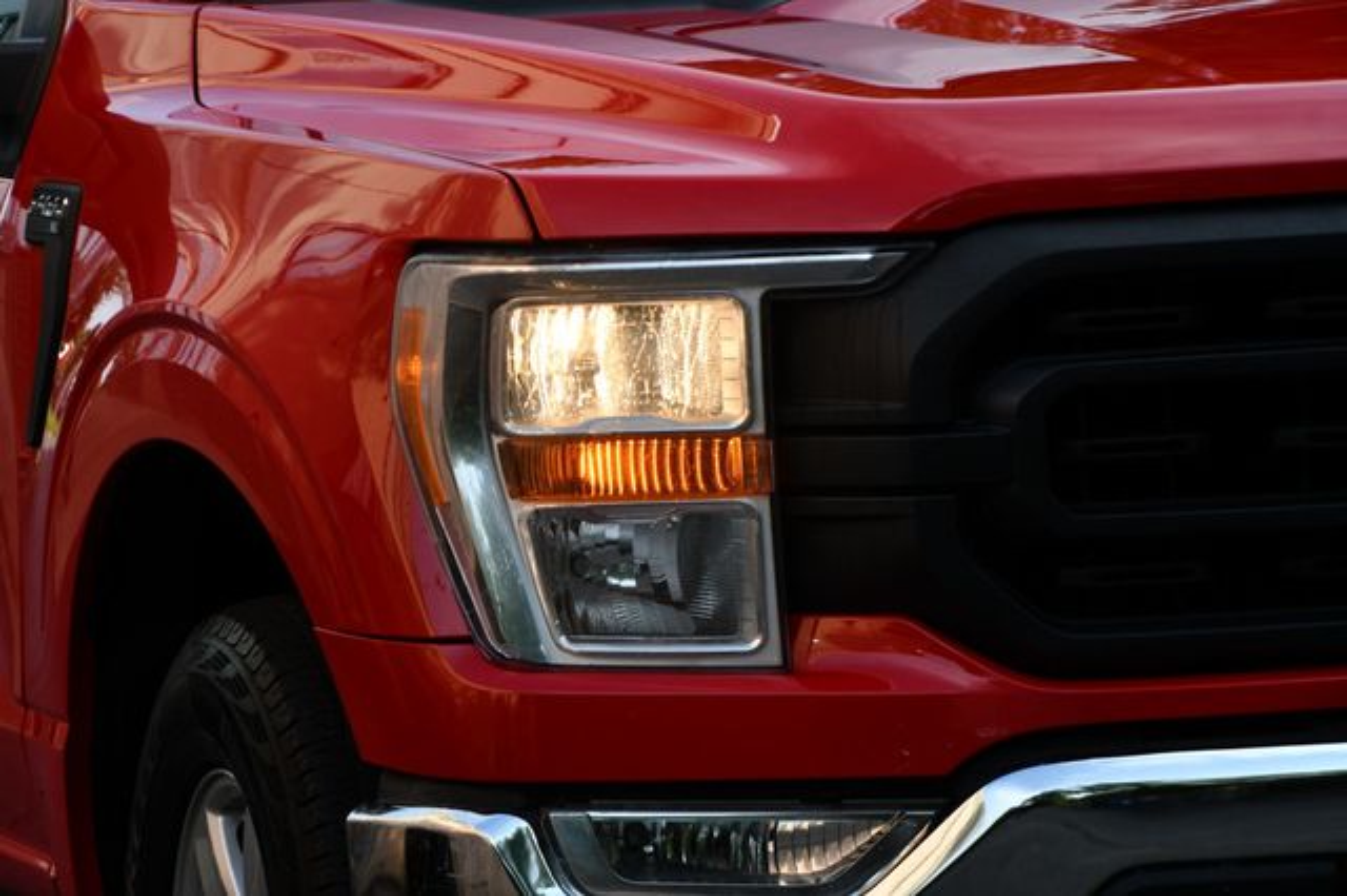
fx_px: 6507
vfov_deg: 7.9
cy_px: 448
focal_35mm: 174
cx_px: 674
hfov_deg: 11.8
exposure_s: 1/250
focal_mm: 116
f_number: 8
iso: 180
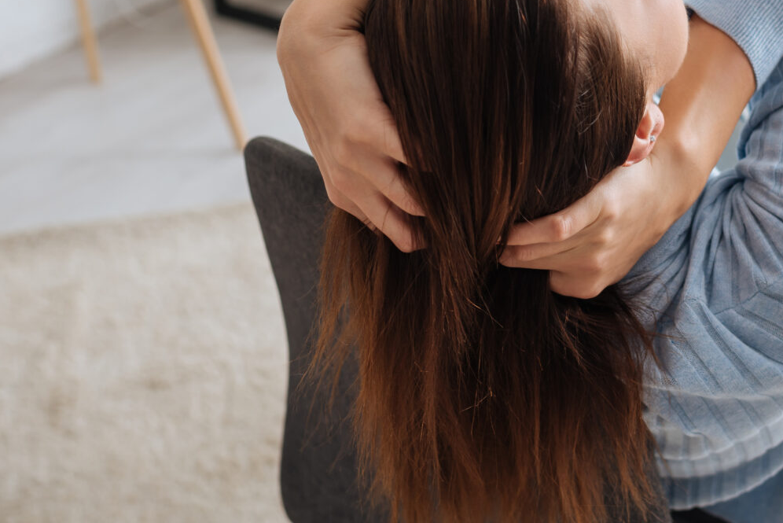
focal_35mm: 72
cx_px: 641
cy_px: 79
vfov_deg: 18.7
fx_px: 1567
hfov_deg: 27.4
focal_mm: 35
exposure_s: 1/200
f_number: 3.2
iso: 100
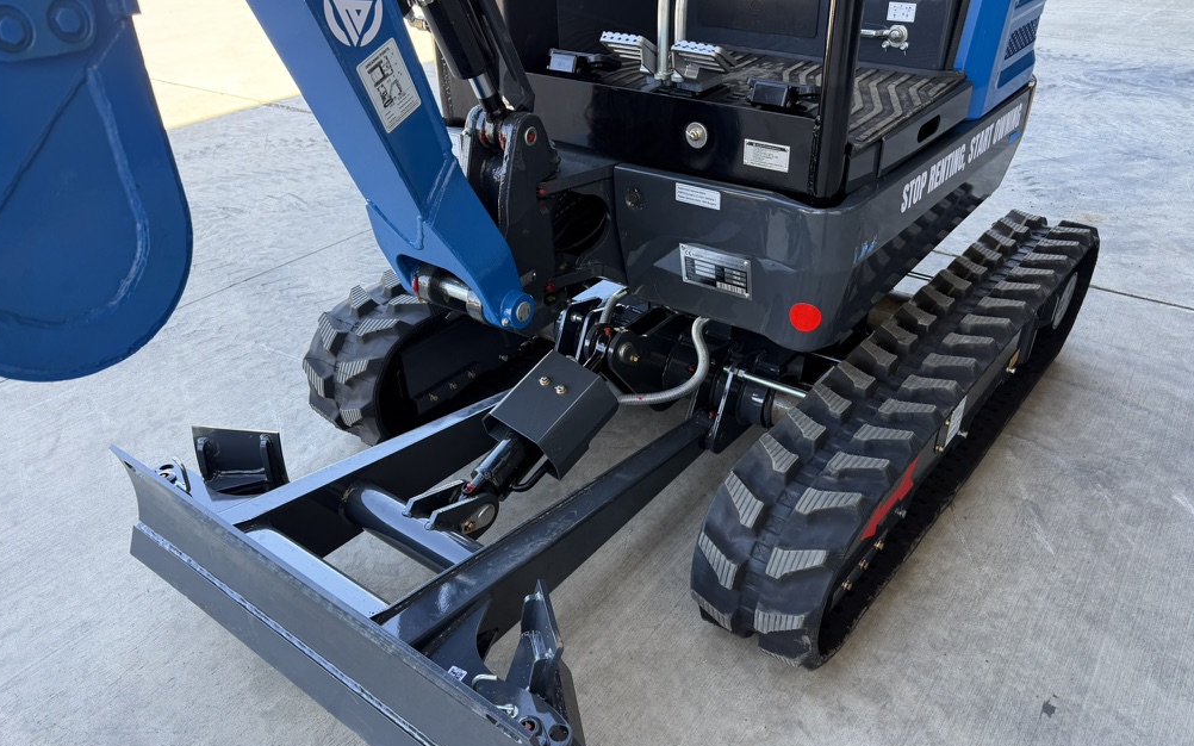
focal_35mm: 26
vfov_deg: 47.4
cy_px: 439
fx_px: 846
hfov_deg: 70.4
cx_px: 593
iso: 64
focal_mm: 6.76
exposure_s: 1/170
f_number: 1.78
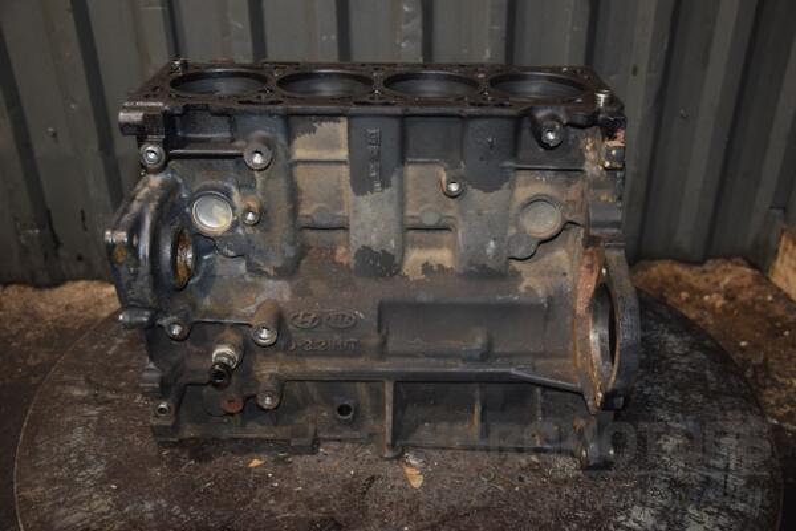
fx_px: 796
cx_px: 398
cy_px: 266
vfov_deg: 36.9
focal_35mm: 36
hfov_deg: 53.1
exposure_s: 1/60
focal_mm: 24
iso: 800
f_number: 5
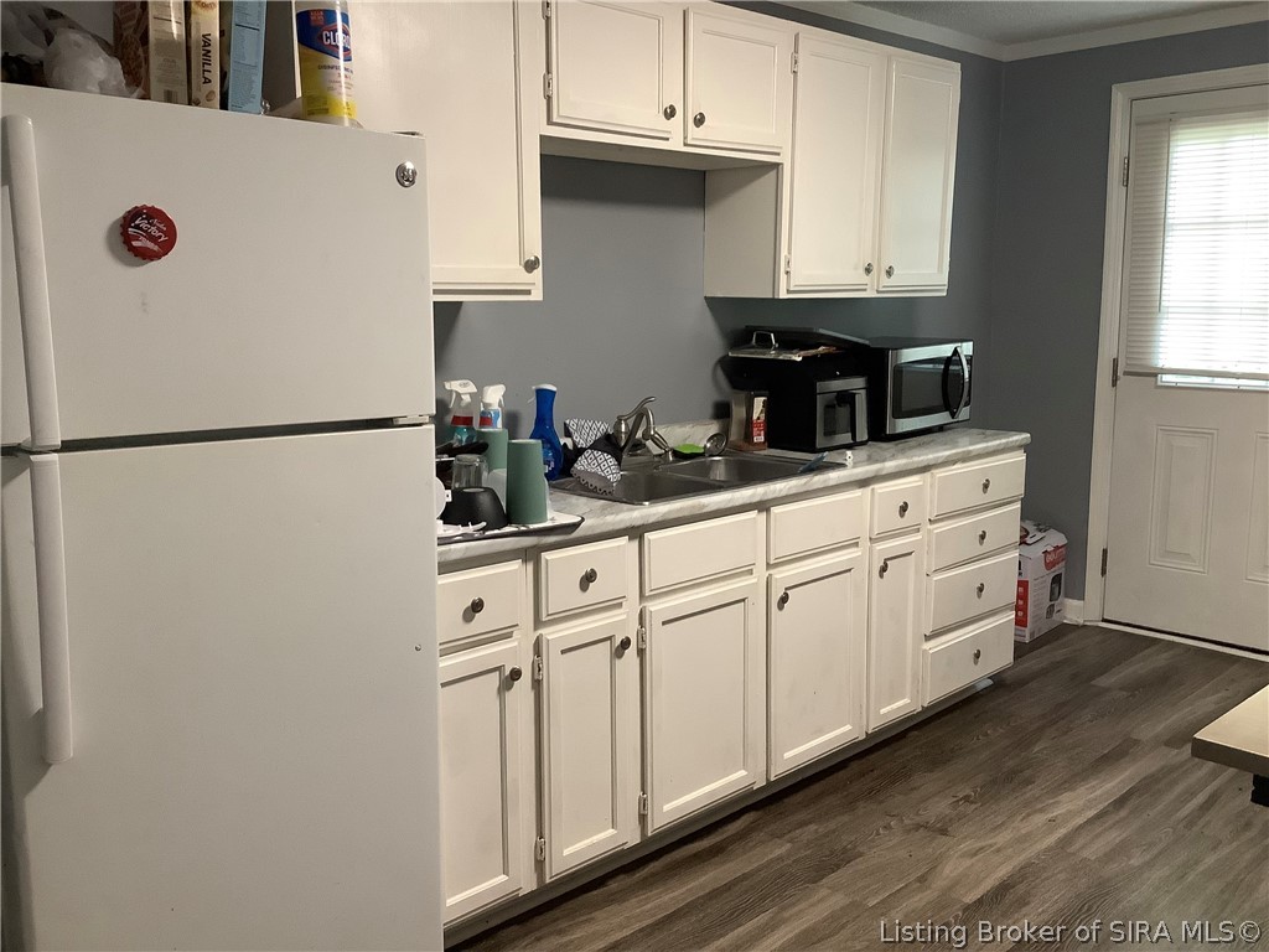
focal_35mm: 31
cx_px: 634
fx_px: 1136
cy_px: 476
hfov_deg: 58.4
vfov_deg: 45.4
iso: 320
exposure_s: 1/30
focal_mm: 3.3
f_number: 2.4
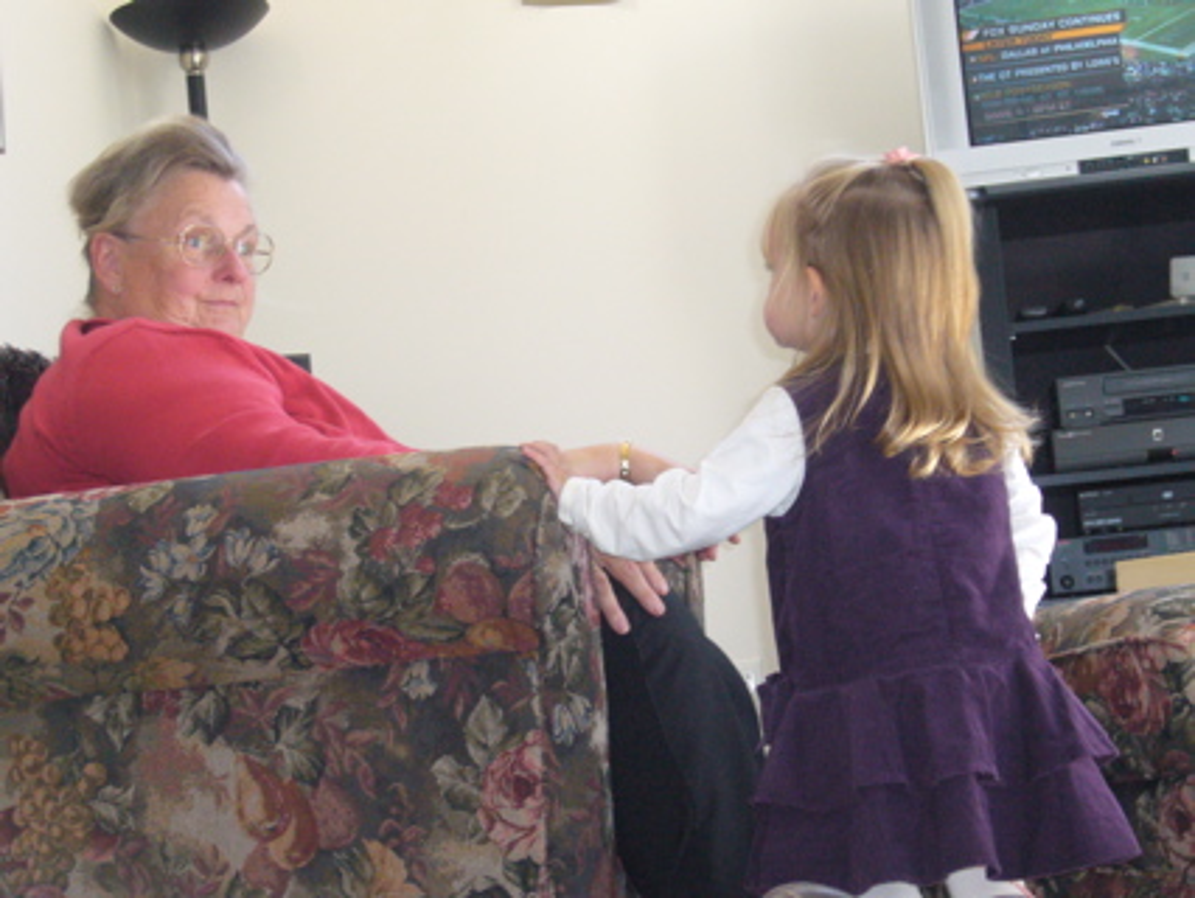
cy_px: 449
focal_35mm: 84
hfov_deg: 23.3
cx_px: 598
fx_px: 2901
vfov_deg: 17.6
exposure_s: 1/60
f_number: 4.4
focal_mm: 13.9
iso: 400
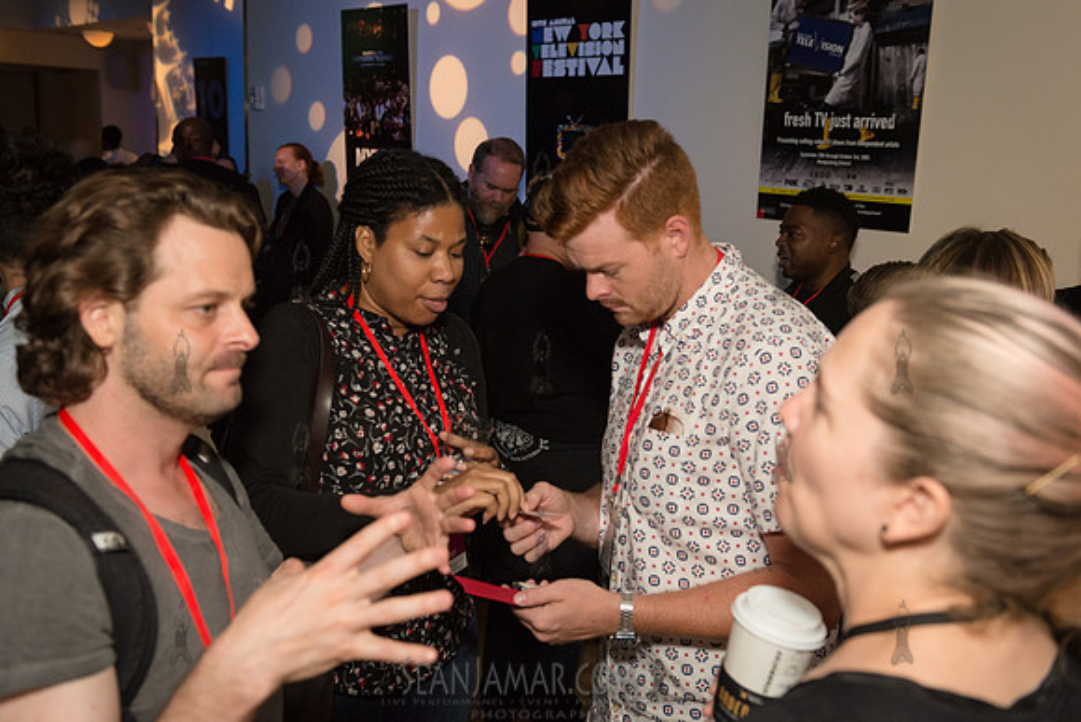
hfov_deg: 55.8
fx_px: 1021
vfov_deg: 38.9
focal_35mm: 34
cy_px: 361
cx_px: 540
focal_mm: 34
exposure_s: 1/500
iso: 2500
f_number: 4
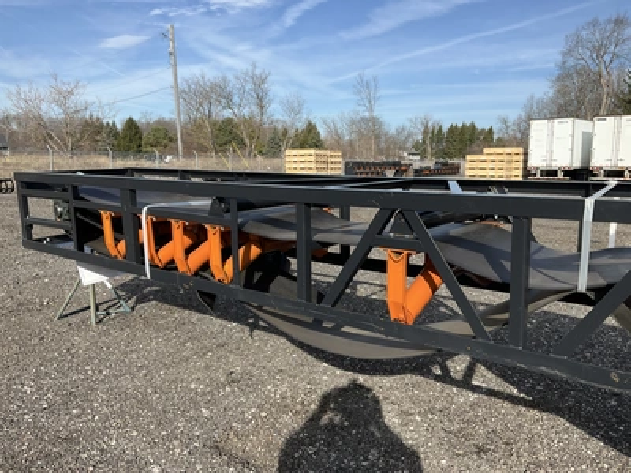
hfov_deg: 61.7
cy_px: 236
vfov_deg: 48.2
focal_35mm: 29
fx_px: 529
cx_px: 316
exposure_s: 1/1534
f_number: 1.8
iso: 25
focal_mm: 3
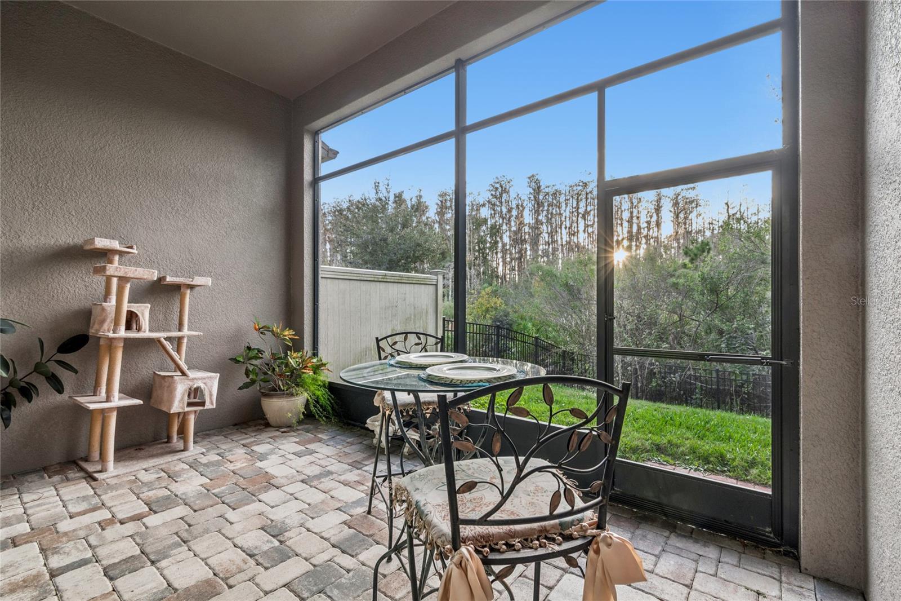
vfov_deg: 77.3
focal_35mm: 15
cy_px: 300
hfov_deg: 100.4
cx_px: 450
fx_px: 375
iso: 100
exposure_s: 1/5
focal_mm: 10
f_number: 7.1
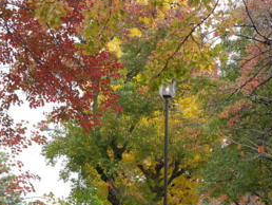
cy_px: 163
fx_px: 731
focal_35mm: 93
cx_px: 187
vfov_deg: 15.8
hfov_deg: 21.0
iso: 400
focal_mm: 20
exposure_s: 1/160
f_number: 6.3
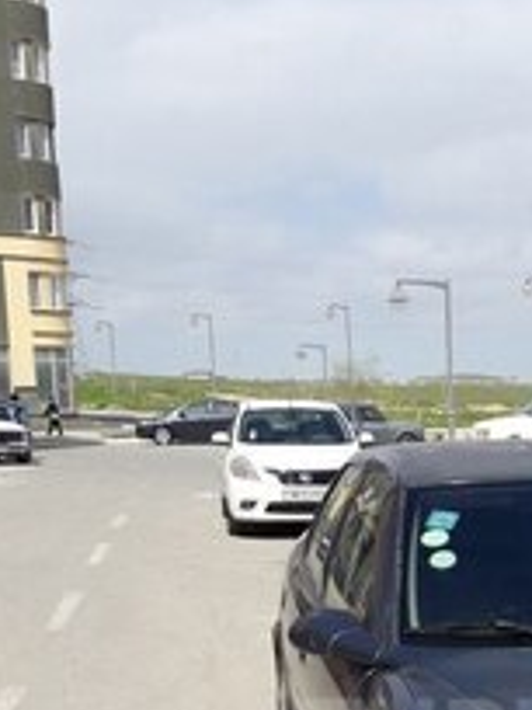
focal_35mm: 68
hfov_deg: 20.7
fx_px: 1393
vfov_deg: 26.7
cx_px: 570
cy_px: 738
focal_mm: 3.7
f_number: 1.9
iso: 40
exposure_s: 1/1949
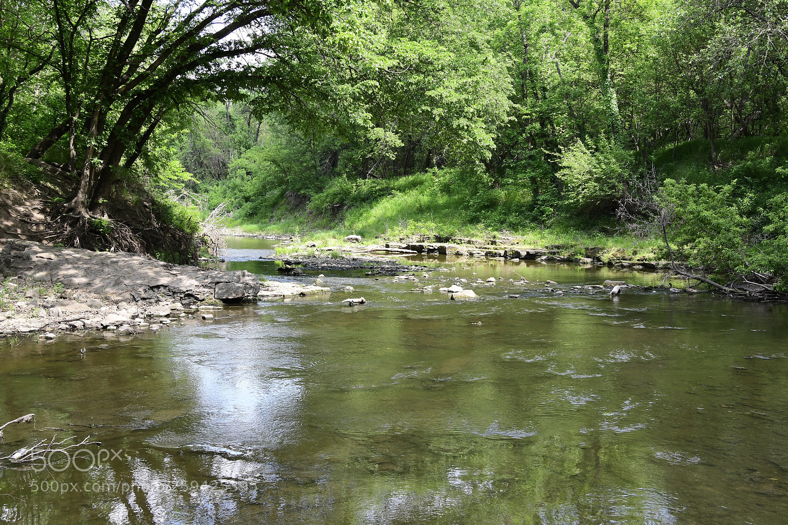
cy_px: 262
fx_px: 886
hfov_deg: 47.9
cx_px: 394
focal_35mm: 40
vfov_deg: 33.0
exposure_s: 1/160
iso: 250
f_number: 8
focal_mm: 27
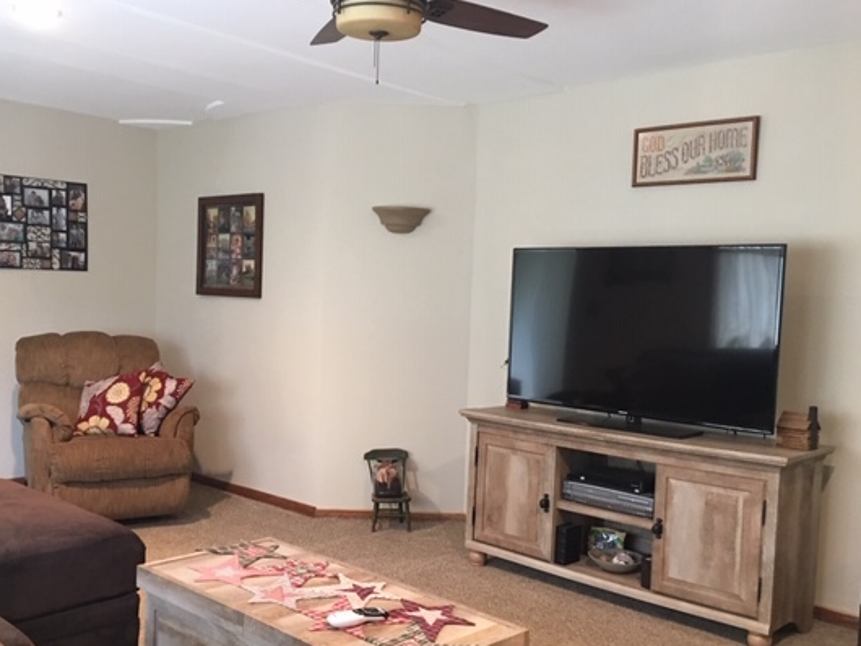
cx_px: 367
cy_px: 370
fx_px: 871
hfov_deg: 52.4
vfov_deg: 40.6
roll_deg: -2.2
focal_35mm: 35
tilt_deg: -4.3
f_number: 2.2
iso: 80
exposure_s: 1/10
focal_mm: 4.15
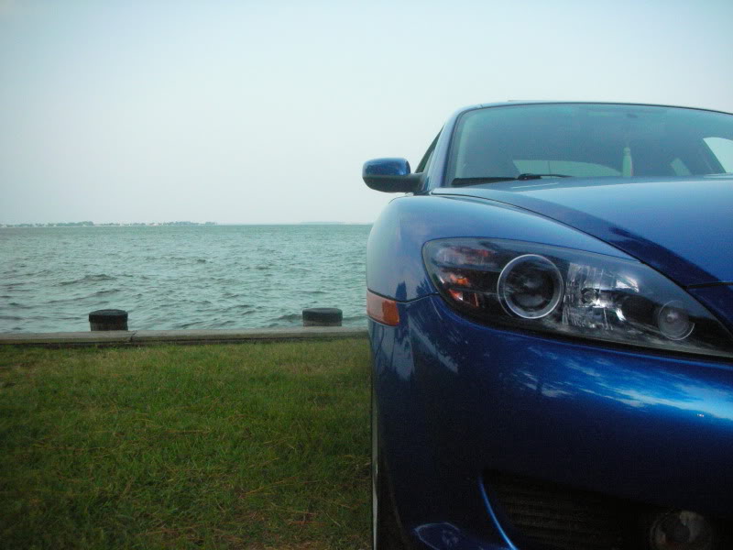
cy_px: 275
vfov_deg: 40.7
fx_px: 741
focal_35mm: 35
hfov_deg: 52.6
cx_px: 366
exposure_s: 1/175
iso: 400
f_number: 8.5
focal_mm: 5.8
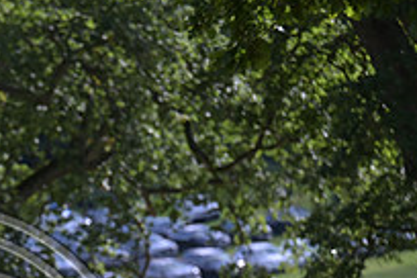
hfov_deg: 3.6
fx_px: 6590
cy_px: 383
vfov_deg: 2.4
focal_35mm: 569
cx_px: -88
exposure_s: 1/1250
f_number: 4
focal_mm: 200
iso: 220
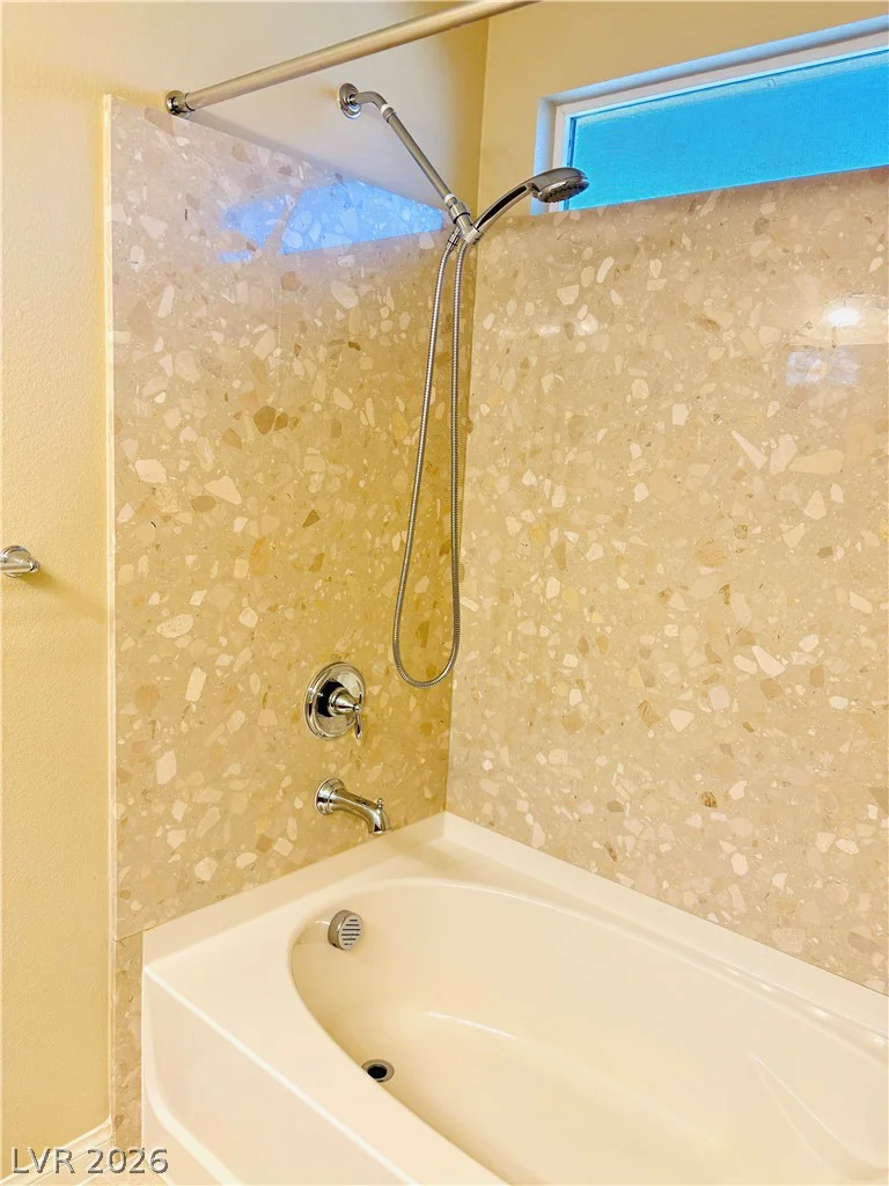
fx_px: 890
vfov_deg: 67.3
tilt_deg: -8.8
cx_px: 444
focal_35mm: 26
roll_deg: -3.9
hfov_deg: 53.1
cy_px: 593
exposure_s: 1/120
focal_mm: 5.96
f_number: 1.6
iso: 125
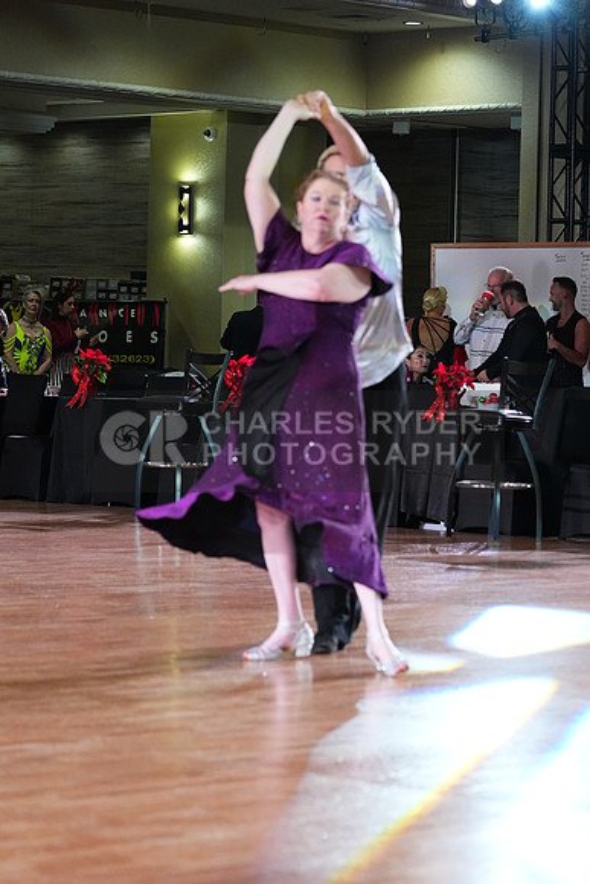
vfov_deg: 16.1
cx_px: 295
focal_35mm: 127
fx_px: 3120
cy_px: 442
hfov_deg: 10.8
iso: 6400
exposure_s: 1/400
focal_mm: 127
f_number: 5
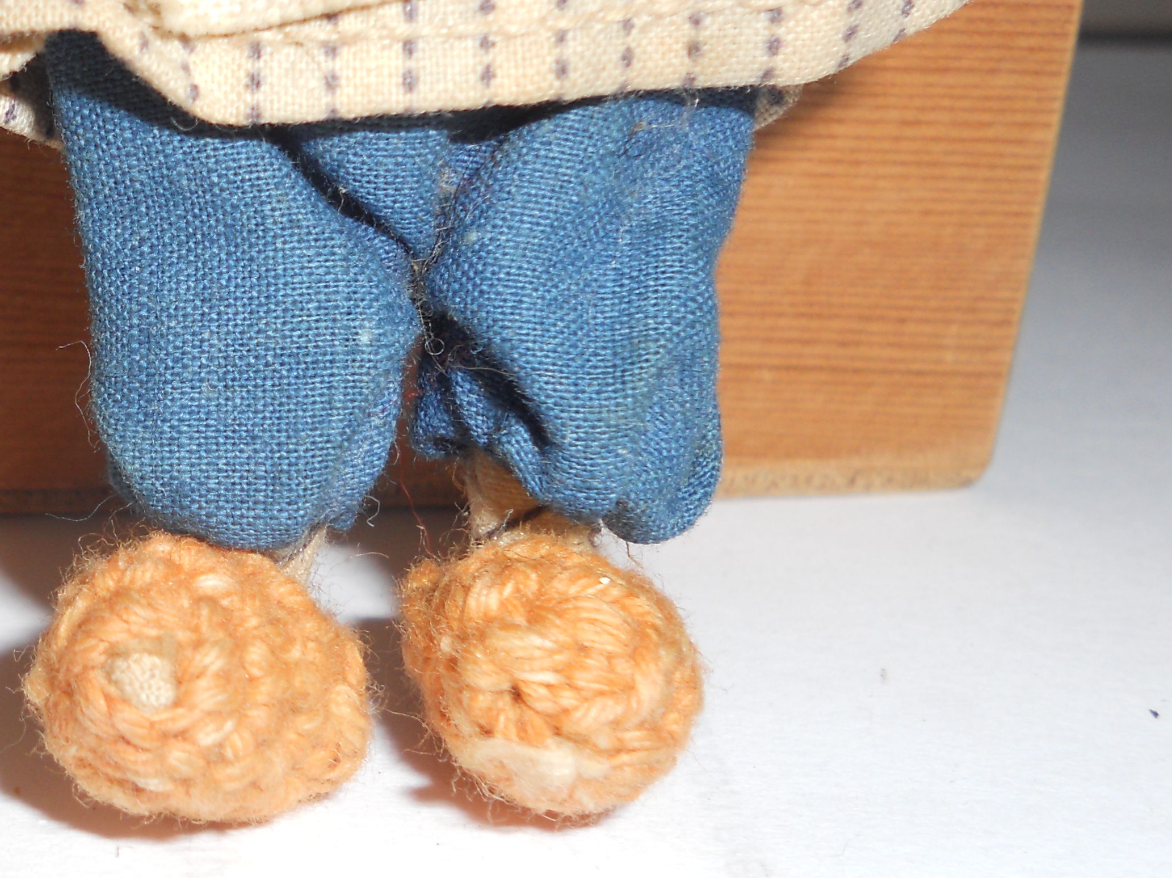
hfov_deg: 29.4
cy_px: 408
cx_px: 43
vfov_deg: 23.6
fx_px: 2099
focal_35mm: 62
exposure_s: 1/25
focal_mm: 5.8
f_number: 8.8
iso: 80
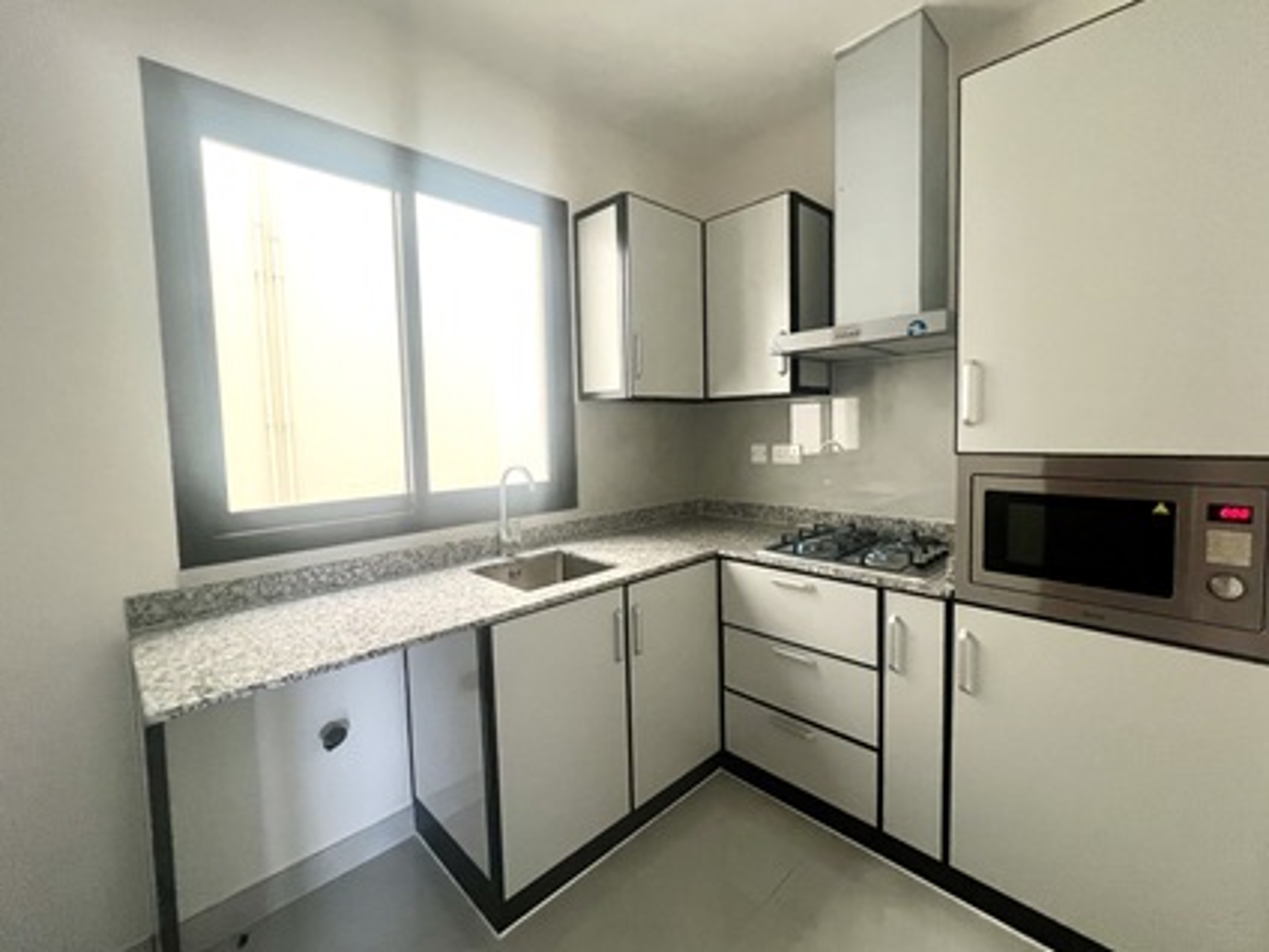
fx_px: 513
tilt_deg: -3.5
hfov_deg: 102.0
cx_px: 663
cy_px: 466
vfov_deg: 85.7
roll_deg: +1.8
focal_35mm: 14
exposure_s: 1/60
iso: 400
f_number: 1.8
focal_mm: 1.57
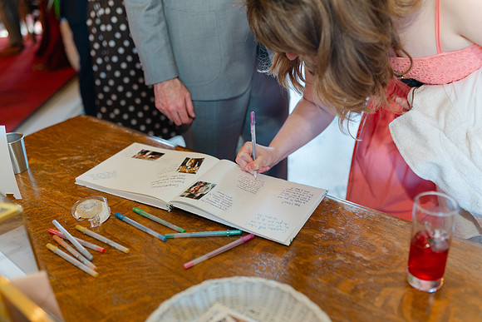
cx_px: 241
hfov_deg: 54.4
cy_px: 161
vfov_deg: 37.9
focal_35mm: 35
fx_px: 469
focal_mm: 35
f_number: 2
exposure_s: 1/100
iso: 250
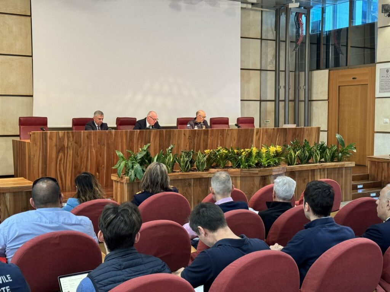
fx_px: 541
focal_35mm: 48
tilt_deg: -4.2
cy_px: 146
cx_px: 195
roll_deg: +0.3
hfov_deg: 39.7
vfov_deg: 30.3
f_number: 1.78
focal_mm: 6.86
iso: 250
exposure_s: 1/33
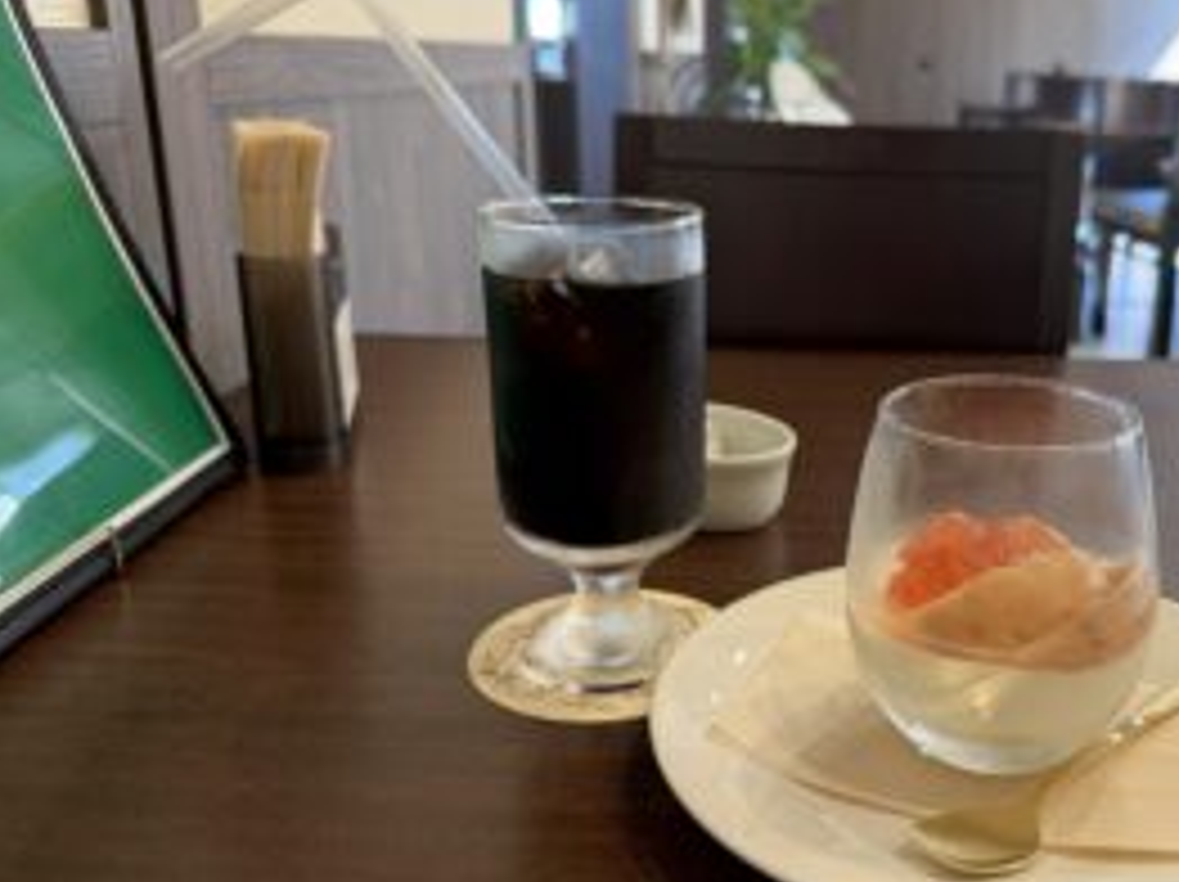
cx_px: 801
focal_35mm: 33
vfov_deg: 42.9
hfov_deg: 54.1
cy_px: 454
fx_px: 1123
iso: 200
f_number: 1.78
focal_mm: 6.76
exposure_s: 1/64
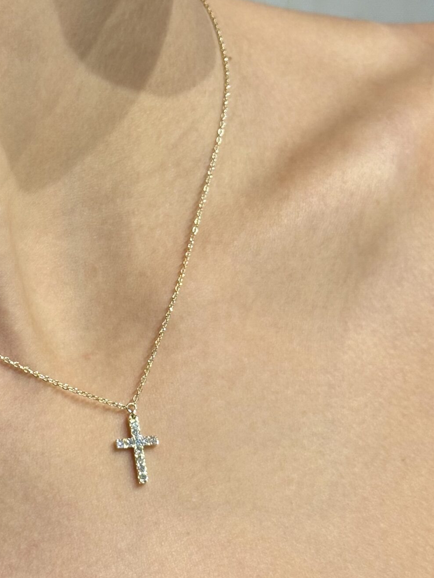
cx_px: 42
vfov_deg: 21.0
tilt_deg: -11.2
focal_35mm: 93
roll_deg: +1.4
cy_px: 201
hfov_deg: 15.7
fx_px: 1554
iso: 100
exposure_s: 1/100
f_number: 1.78
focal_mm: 6.76
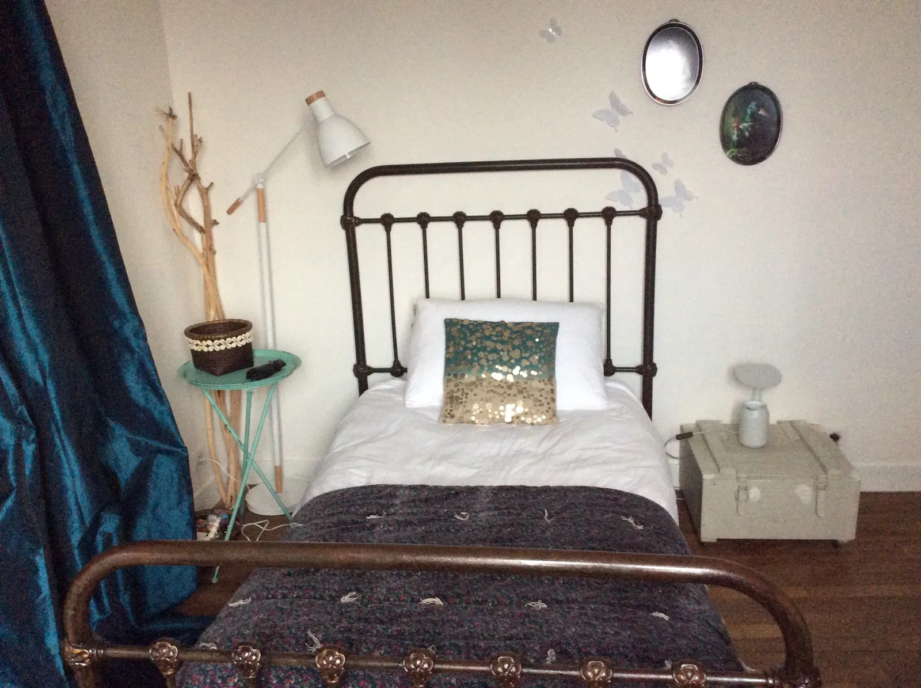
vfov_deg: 44.1
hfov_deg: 56.9
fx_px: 850
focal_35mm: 32
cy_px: 344
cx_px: 460
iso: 320
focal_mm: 3.3
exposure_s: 1/25
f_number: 2.4
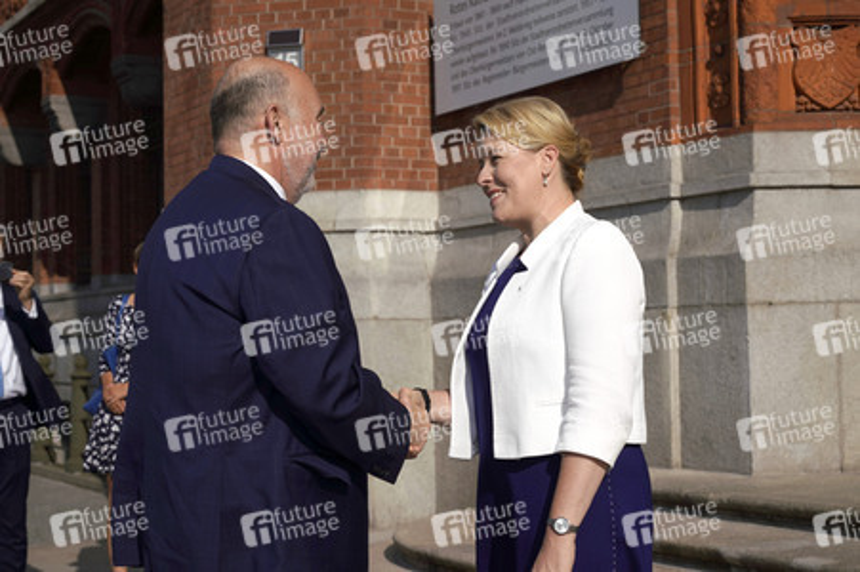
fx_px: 1313
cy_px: 286
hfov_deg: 36.3
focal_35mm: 55
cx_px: 430
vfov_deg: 24.6
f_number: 6.3
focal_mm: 55
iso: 100
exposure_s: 1/1600
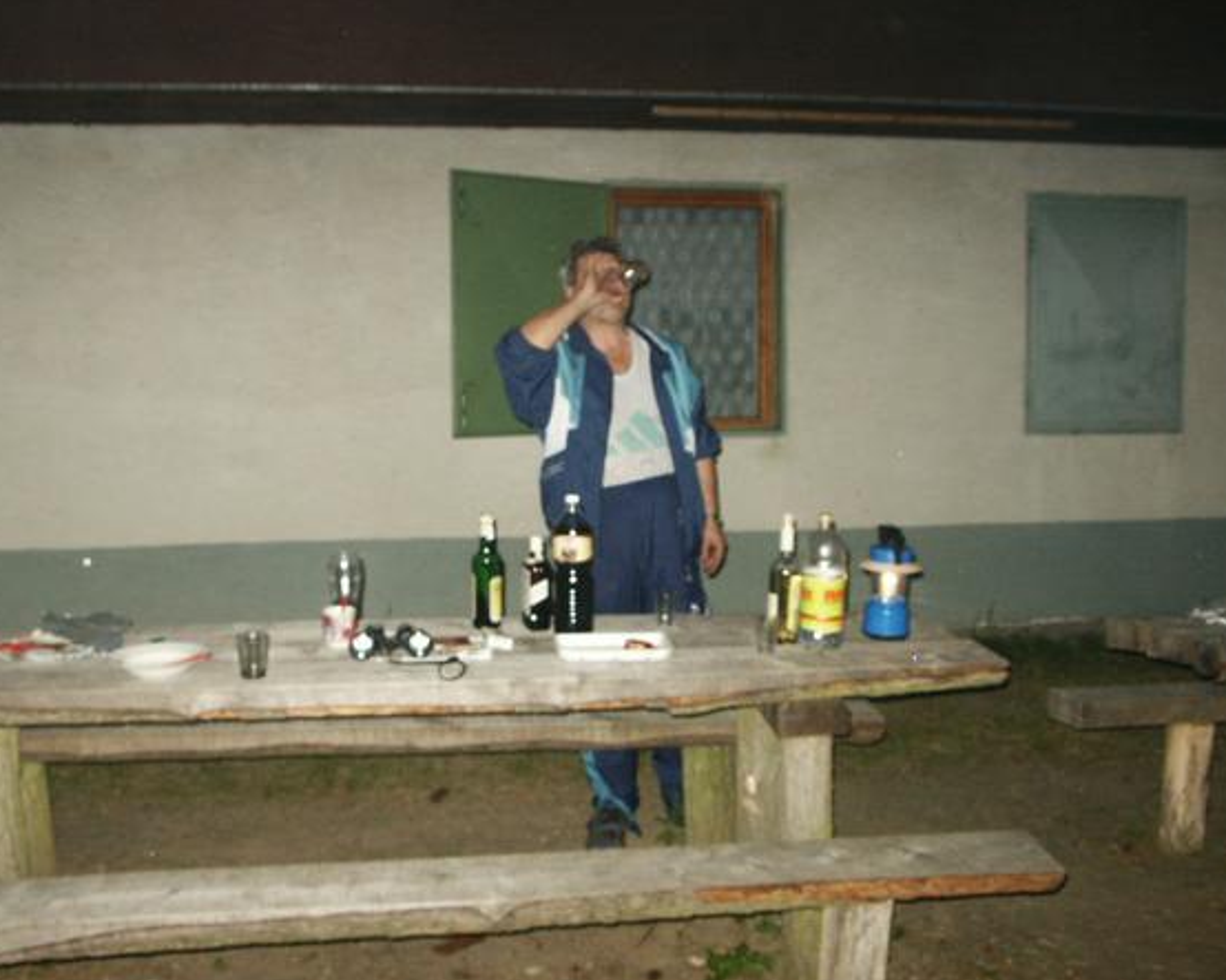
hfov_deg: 49.1
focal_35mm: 37
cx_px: 578
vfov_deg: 40.1
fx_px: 1342
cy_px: 487
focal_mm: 7.18
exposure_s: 1/45
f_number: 3
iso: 200
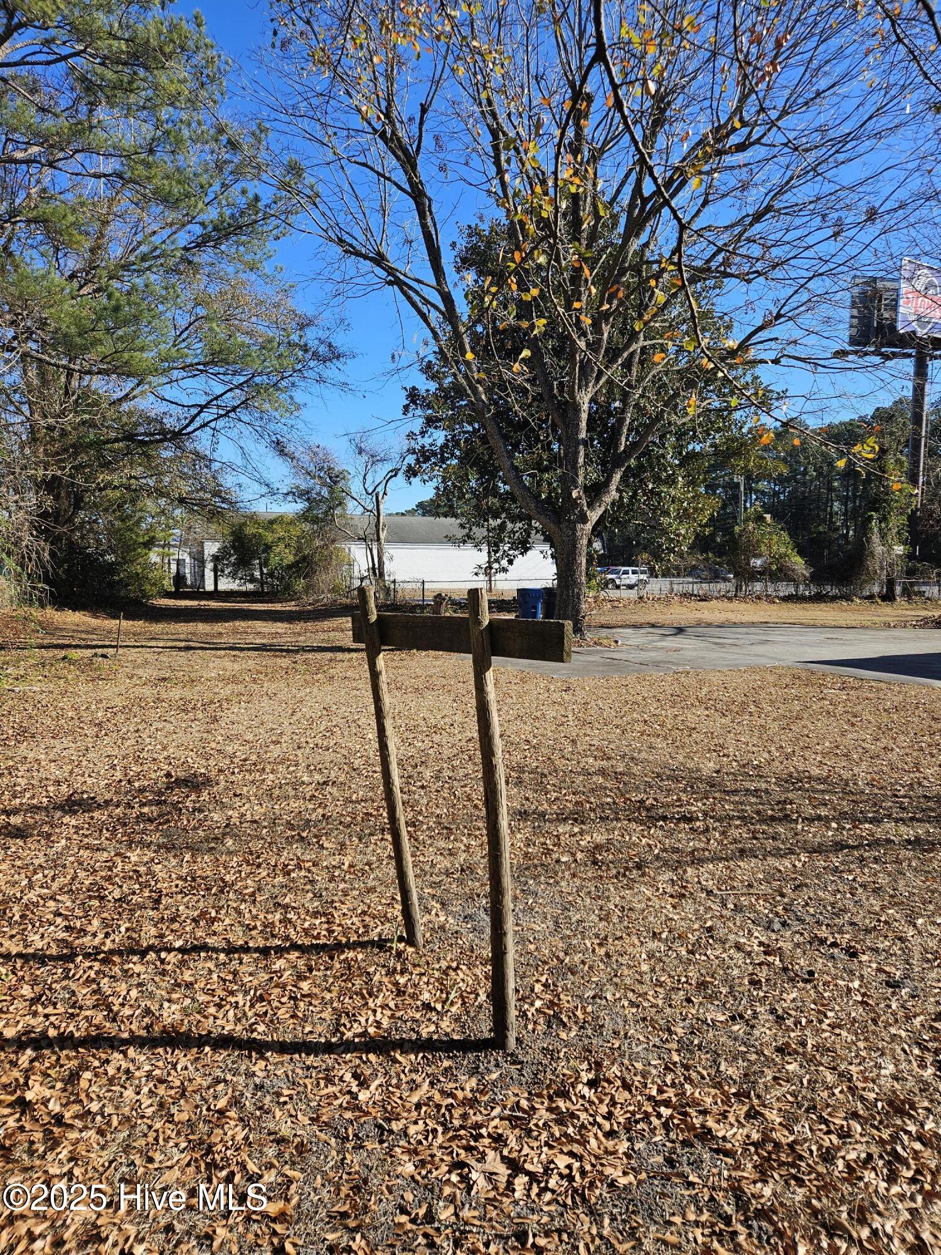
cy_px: 628
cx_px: 470
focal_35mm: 23
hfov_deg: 58.9
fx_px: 834
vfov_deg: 73.9
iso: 25
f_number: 1.8
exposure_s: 1/1111
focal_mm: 5.4
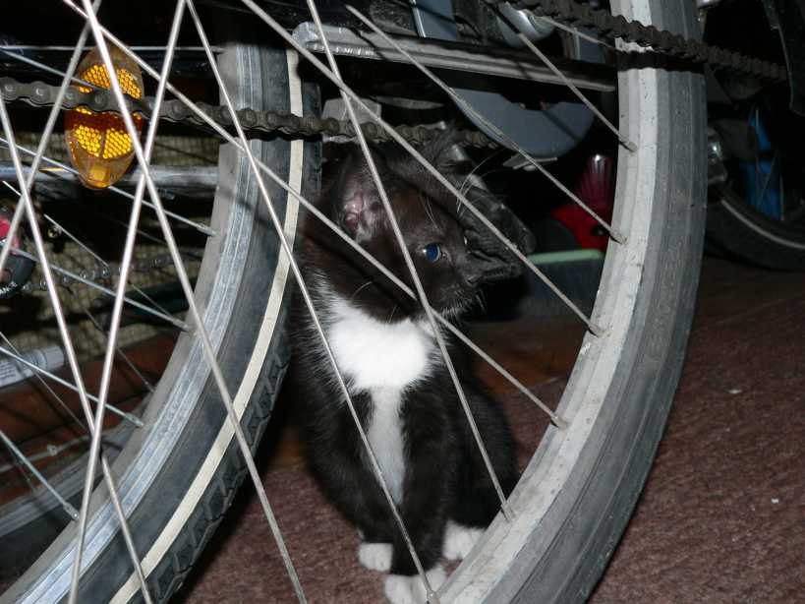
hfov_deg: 51.4
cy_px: 302
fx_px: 837
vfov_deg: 39.6
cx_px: 402
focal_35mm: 36
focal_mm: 6
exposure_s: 1/60
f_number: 2.8
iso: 100
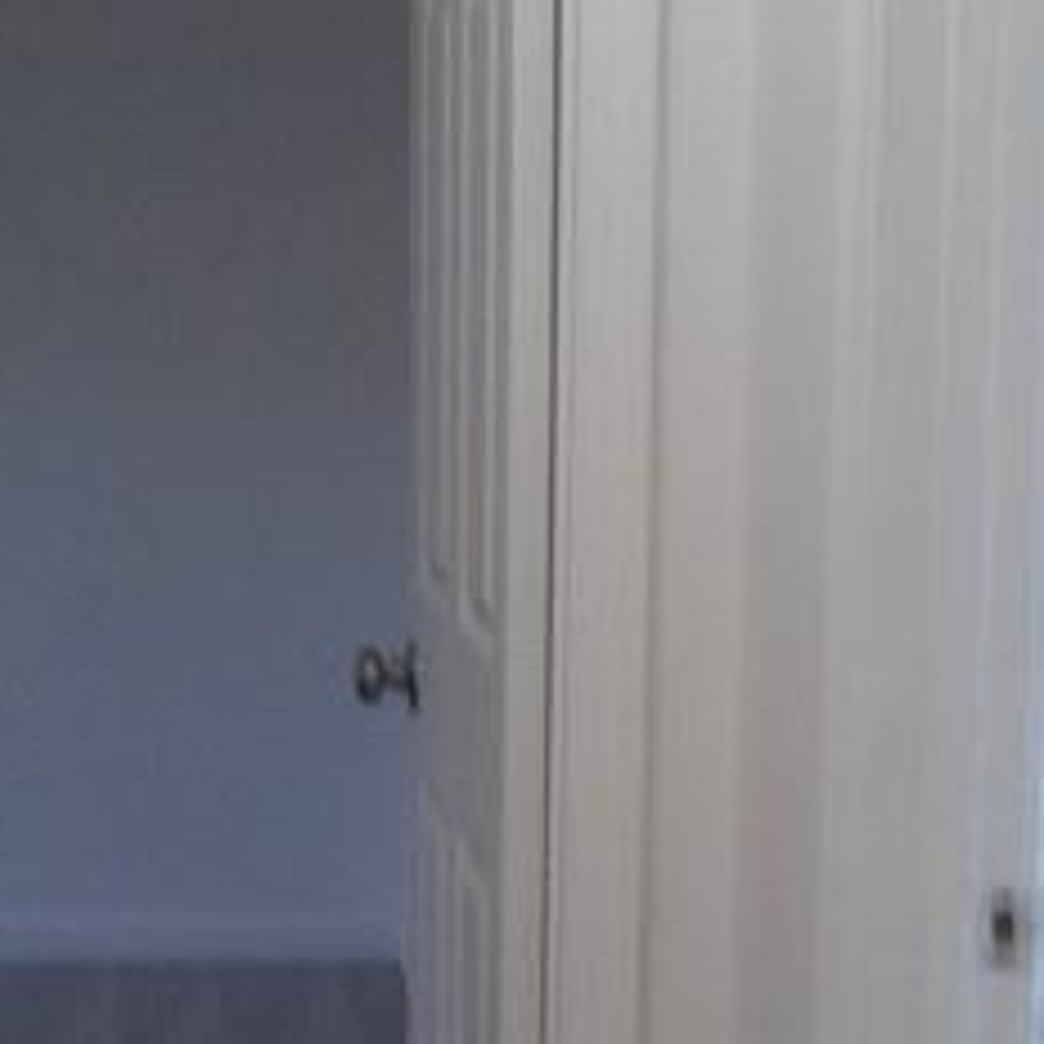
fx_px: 3992
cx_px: 400
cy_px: 634
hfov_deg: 14.9
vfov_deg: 14.9
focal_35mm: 117
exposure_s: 1/40
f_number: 3.3
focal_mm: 4.1
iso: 125
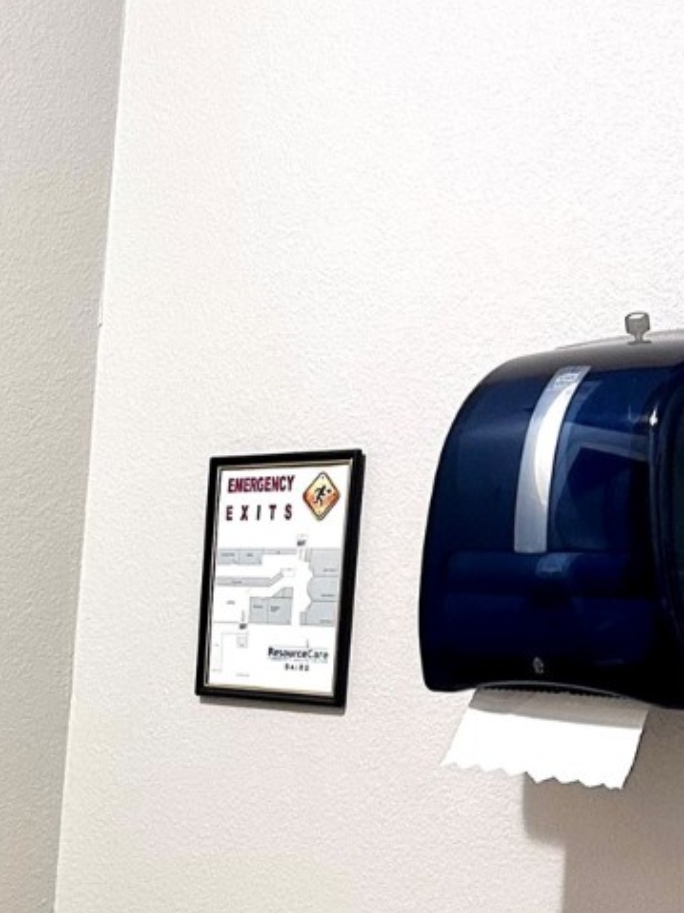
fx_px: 2030
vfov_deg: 24.7
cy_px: 785
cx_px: -284
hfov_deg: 17.5
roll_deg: -3.3
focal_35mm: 77
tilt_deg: -6.0
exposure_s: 1/60
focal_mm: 6.86
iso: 250
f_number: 1.78
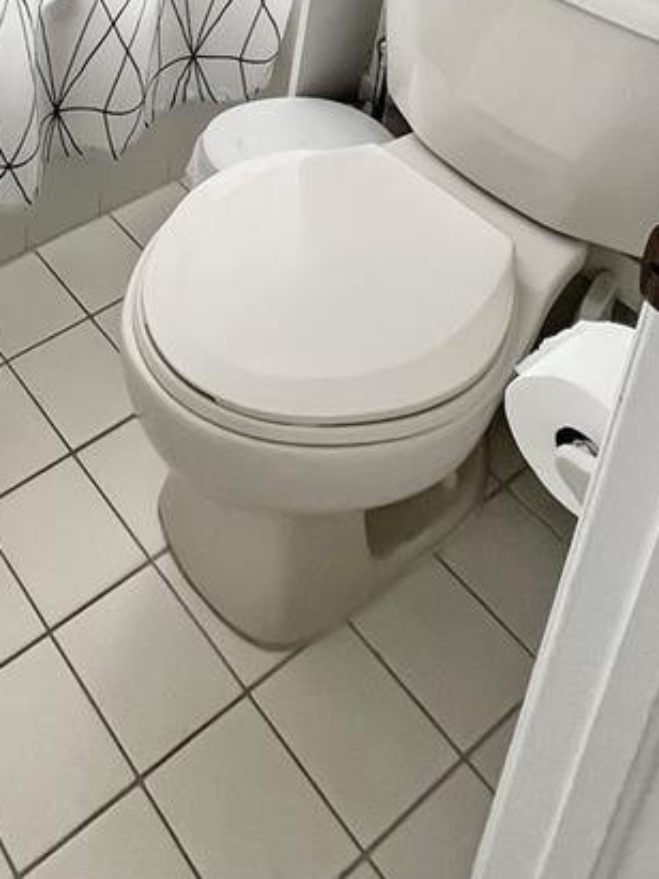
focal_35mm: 38
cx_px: -111
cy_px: -278
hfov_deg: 32.0
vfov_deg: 34.1
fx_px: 965
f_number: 1.8
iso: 32
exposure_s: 1/178
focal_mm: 1.57
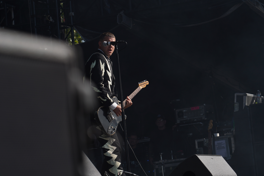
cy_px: 77
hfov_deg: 14.9
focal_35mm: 138
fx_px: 1012
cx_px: 155
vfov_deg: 9.9
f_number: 7.1
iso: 100
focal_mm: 105
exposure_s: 1/400
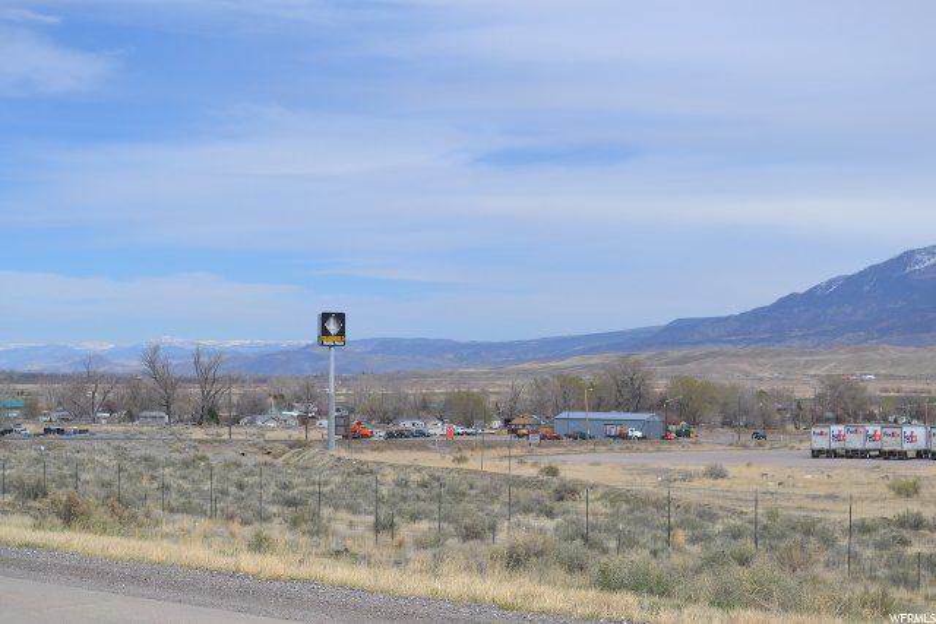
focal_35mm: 60
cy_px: 312
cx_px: 468
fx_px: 1560
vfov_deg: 22.6
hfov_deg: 33.4
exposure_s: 1/500
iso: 100
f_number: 7.1
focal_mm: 40
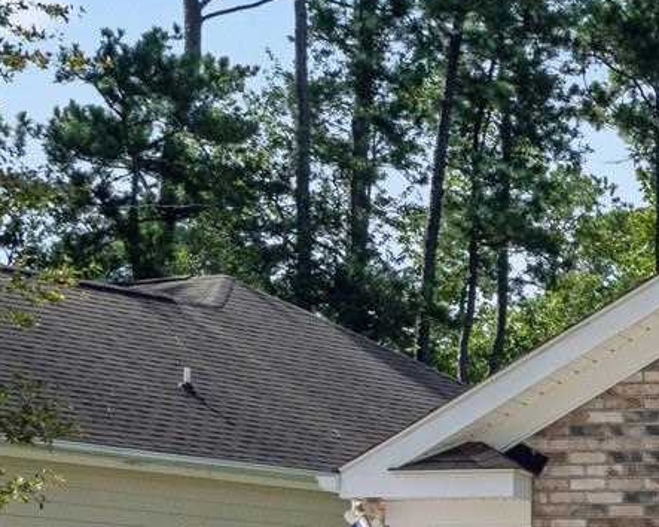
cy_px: 601
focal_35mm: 159
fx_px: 3100
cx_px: 1547
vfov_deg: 9.6
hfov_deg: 10.5
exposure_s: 1/1000
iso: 250
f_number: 8
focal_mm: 30
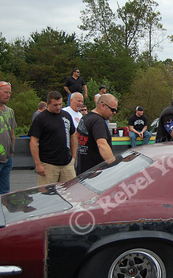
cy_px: 130
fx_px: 619
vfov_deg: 25.2
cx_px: 225
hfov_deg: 15.2
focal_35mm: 82
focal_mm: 32
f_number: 4.5
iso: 320
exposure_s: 1/1000
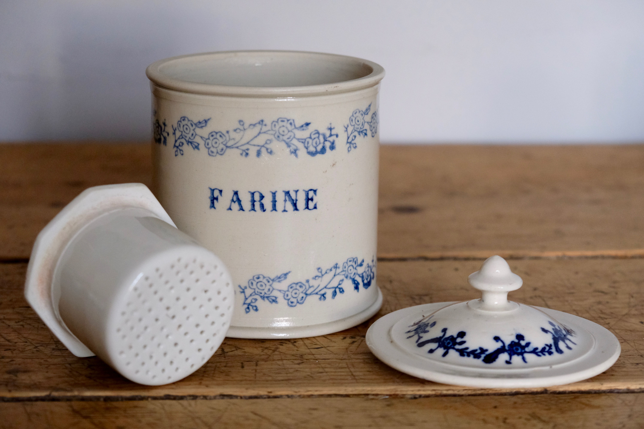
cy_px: 214
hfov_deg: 29.2
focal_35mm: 69
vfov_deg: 19.7
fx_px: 1234
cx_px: 322
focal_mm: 46.3
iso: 2500
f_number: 4
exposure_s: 1/70
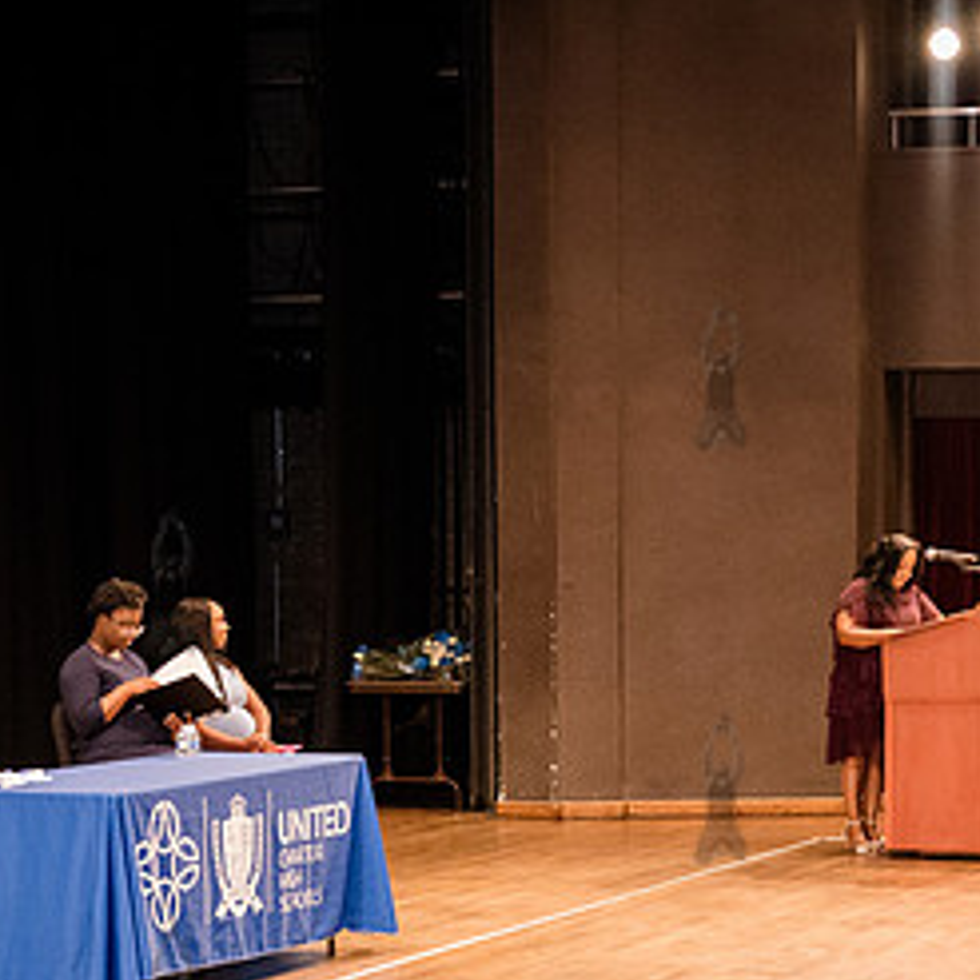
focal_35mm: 90
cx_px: 597
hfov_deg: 19.3
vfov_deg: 19.1
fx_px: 2883
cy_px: 813
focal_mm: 40
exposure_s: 1/200
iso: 5000
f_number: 4
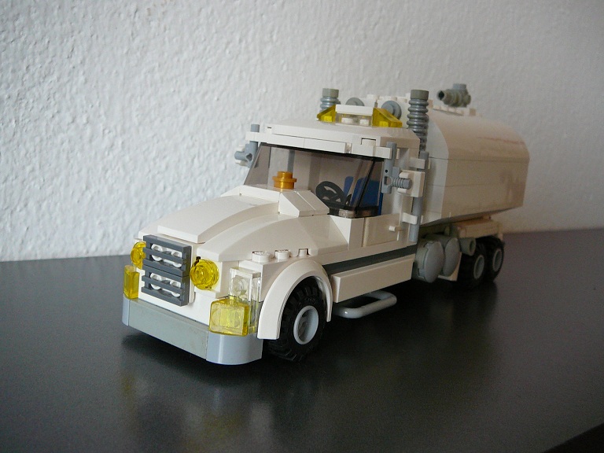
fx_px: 611
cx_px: 302
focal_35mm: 35
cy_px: 226
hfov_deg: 52.6
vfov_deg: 40.7
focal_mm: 5.2
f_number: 2.8
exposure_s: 1/30
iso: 200
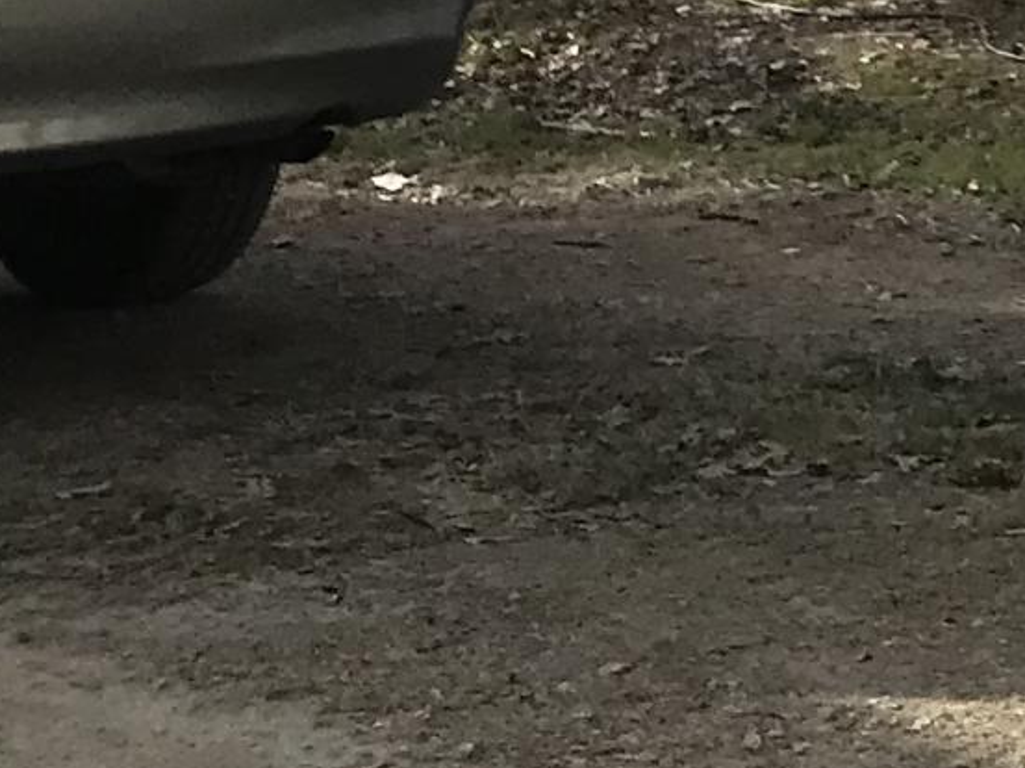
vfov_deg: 9.1
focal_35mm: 152
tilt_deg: +7.0
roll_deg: +4.3
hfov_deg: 10.4
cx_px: 2767
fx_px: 4498
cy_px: -798
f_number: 1.8
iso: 20
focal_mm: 3.99
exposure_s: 1/1709
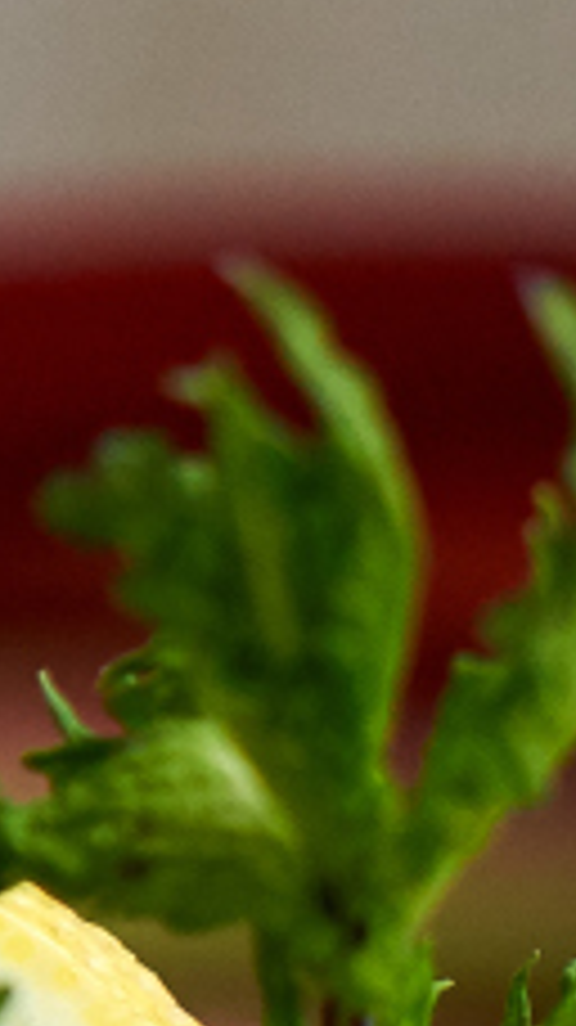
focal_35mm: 379
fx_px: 10306
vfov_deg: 5.7
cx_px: 2241
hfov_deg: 3.1
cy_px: 1202
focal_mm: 55
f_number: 4
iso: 1600
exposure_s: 1/1600
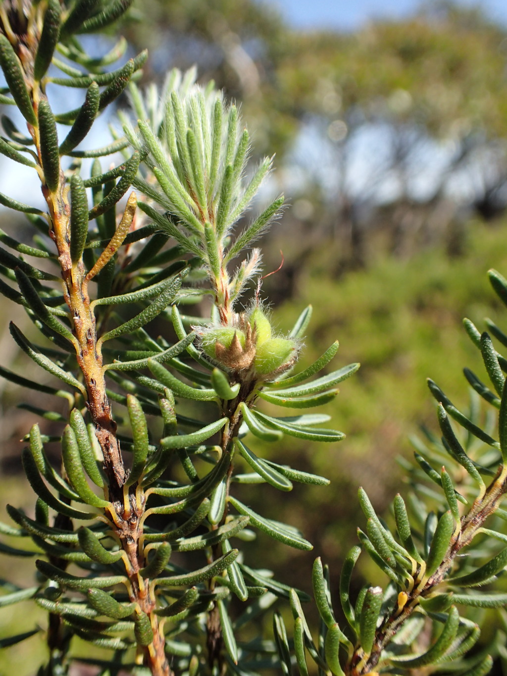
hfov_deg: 46.8
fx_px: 586
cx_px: 254
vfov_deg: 60.0
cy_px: 338
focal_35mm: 30
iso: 100
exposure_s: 1/640
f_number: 3.2
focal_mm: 5.5
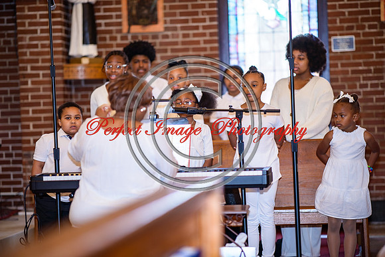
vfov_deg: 13.0
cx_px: 192
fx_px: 1123
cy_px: 128
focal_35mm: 105
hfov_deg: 19.5
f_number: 1.4
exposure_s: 1/100
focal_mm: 105
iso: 125
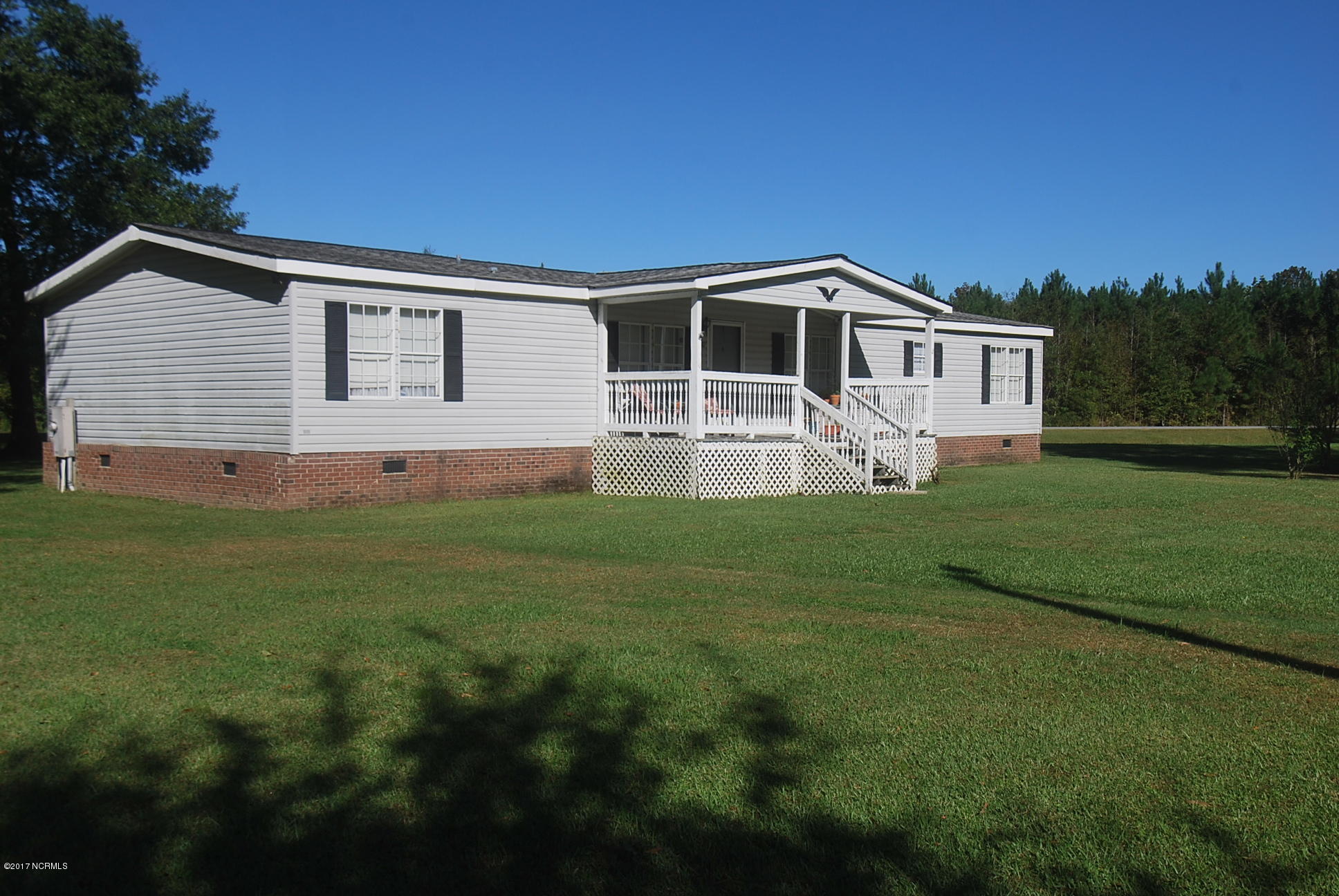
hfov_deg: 53.1
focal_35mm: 36
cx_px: 670
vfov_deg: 37.0
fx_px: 1341
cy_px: 448
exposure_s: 1/320
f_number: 9
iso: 100
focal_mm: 24
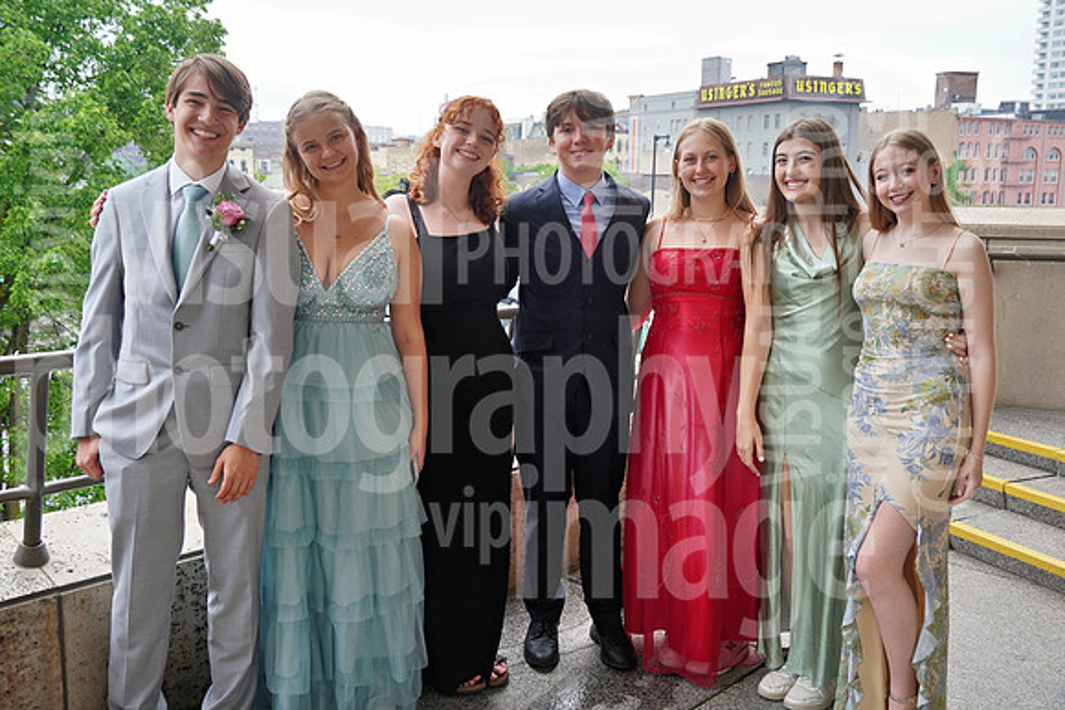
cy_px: 355
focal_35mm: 36
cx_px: 532
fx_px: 1065
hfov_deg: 53.1
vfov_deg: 36.9
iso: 200
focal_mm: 24
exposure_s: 1/50
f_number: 5.6
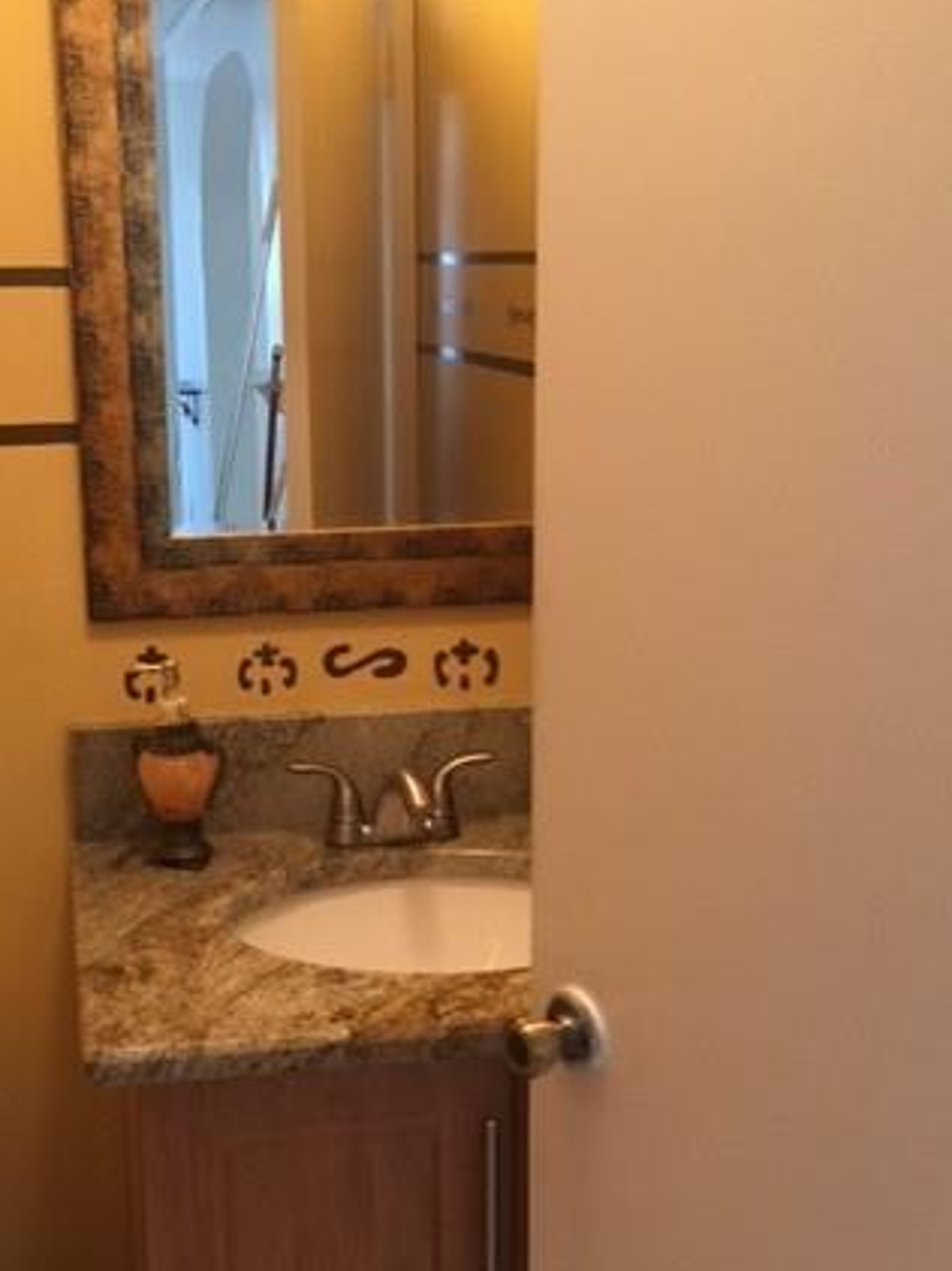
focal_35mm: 44
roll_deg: +0.9
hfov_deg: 32.5
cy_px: 750
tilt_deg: -14.4
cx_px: 286
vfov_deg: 42.8
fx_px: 1615
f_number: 2.2
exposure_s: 1/30
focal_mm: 4.15
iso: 160
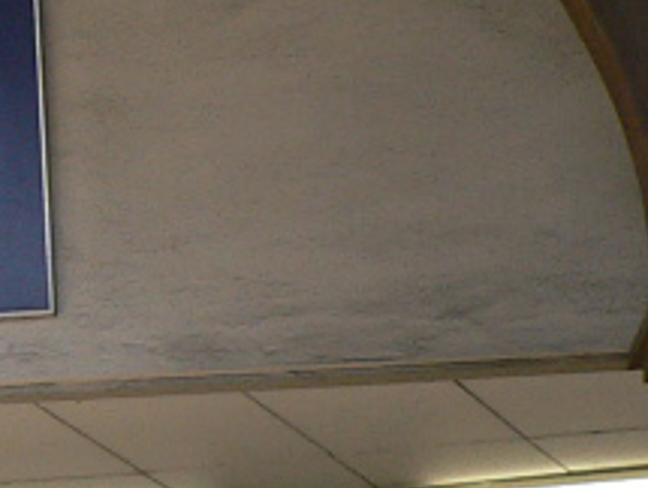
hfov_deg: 8.5
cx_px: -986
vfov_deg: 7.2
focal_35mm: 208
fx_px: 3900
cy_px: 253
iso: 80
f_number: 2.8
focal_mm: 5.8
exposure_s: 1/160
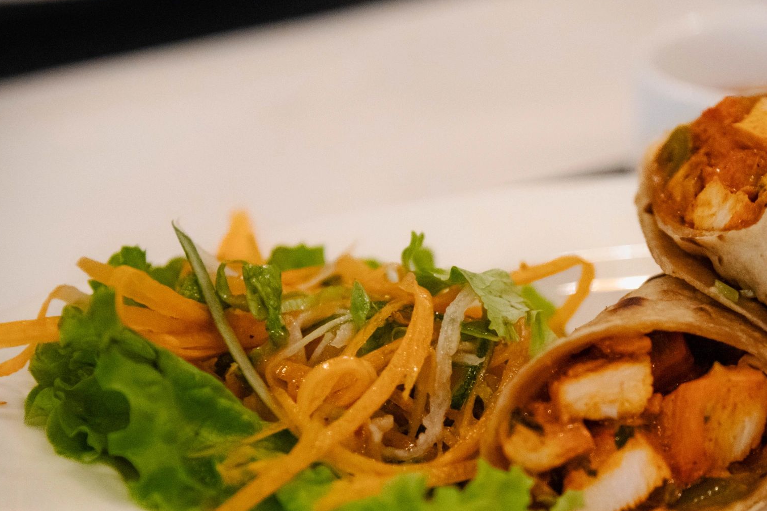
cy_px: 371
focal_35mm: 169
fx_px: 3600
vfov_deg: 8.1
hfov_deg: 12.1
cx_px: 610
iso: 1250
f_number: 4
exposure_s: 1/160
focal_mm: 100
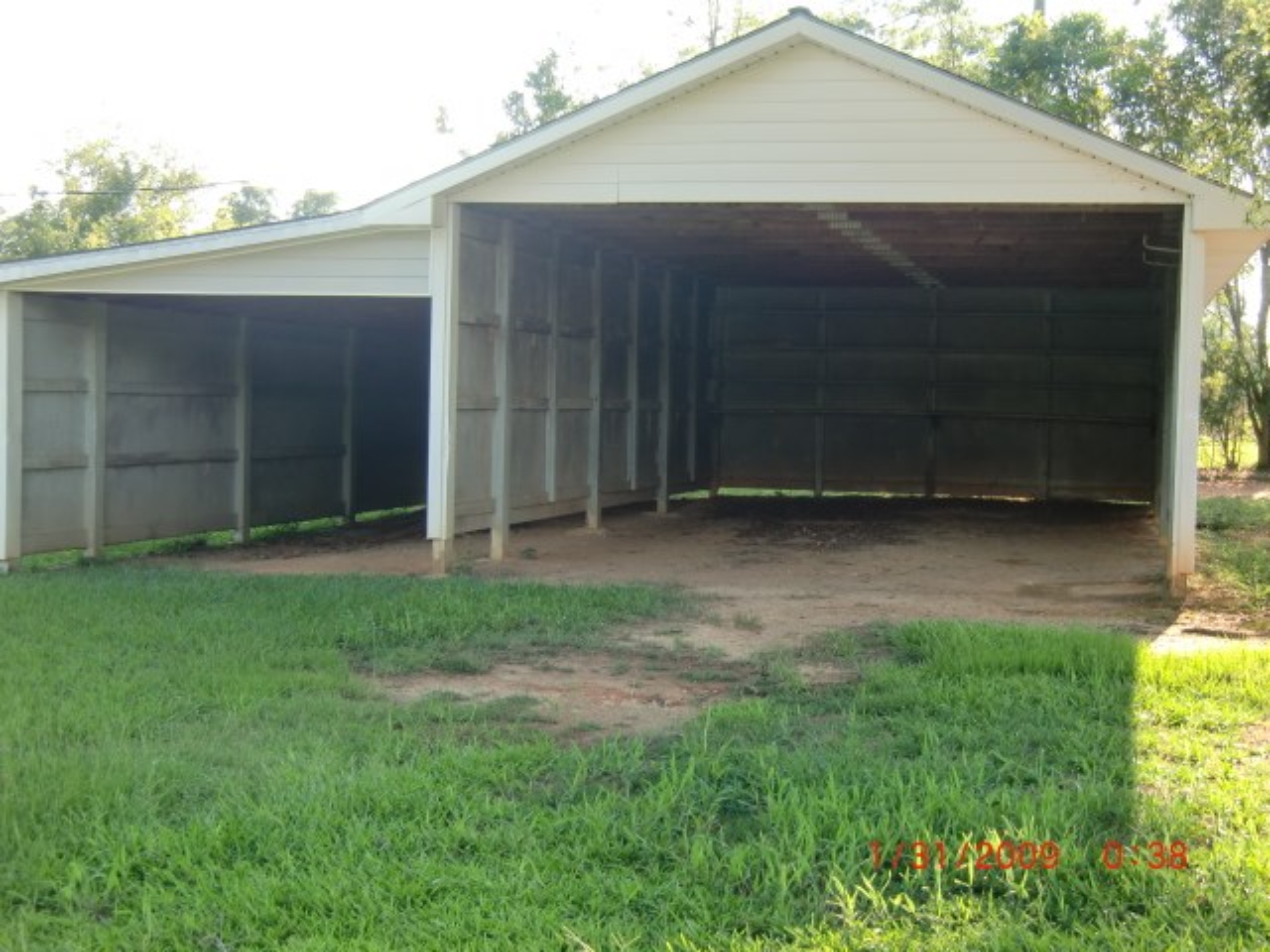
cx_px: 635
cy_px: 476
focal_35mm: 47
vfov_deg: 30.9
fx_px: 1724
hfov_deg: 40.4
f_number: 4
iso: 64
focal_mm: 8.4
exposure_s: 1/80
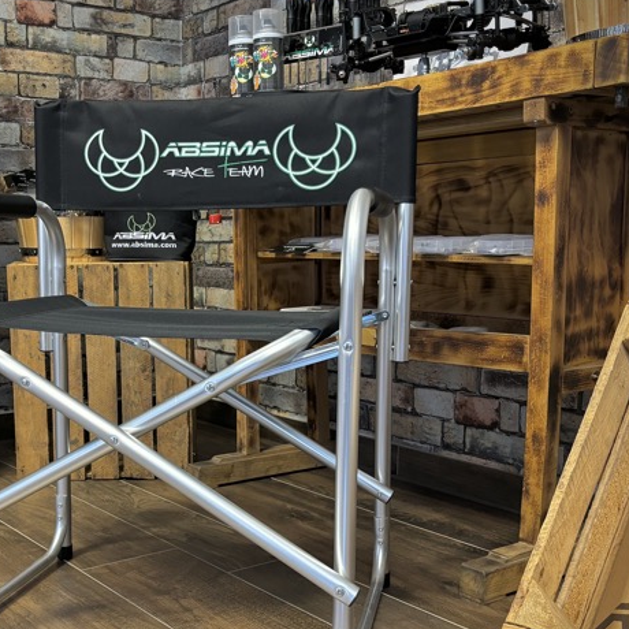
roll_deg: -1.5
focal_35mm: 40
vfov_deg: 41.7
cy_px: 371
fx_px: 822
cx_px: 179
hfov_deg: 41.0
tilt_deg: -9.0
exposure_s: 1/50
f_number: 1.6
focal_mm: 5.96
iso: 320
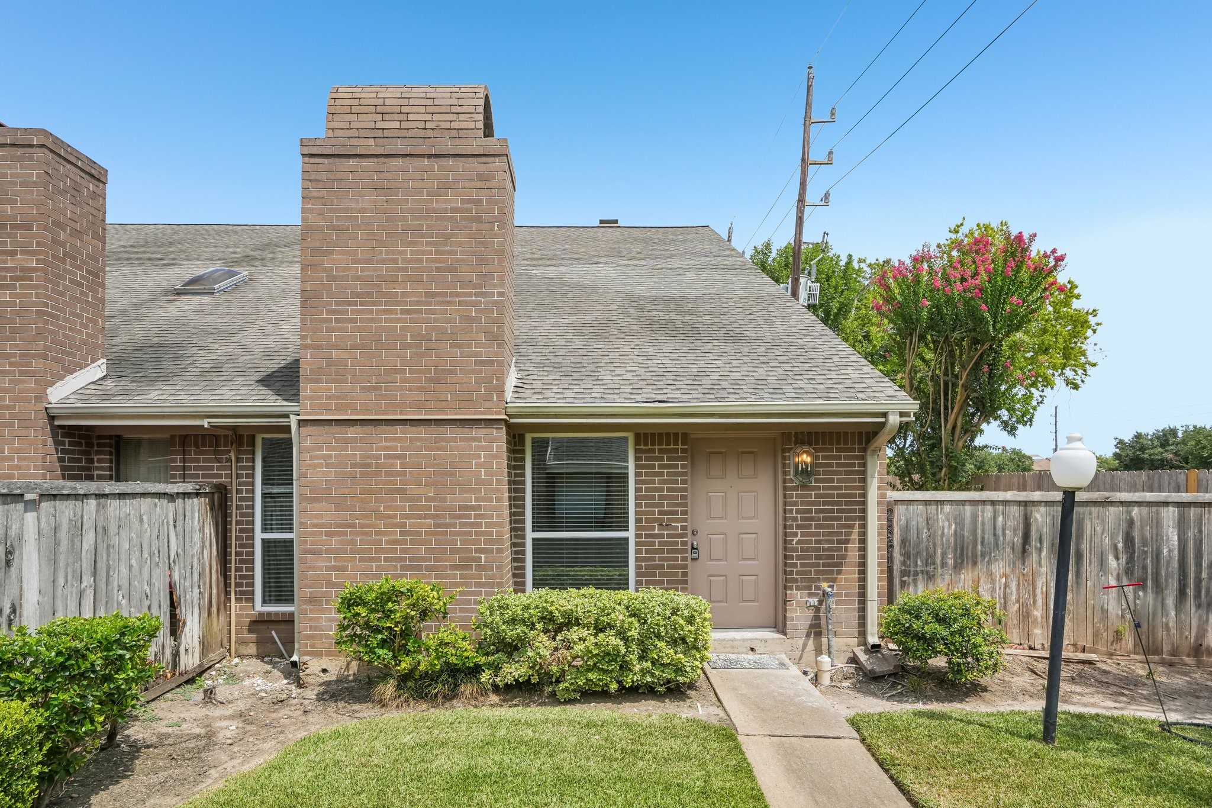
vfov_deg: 59.5
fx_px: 707
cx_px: 606
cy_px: 404
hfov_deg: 81.2
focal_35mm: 21
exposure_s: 1/1000
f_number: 8
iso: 400
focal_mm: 21
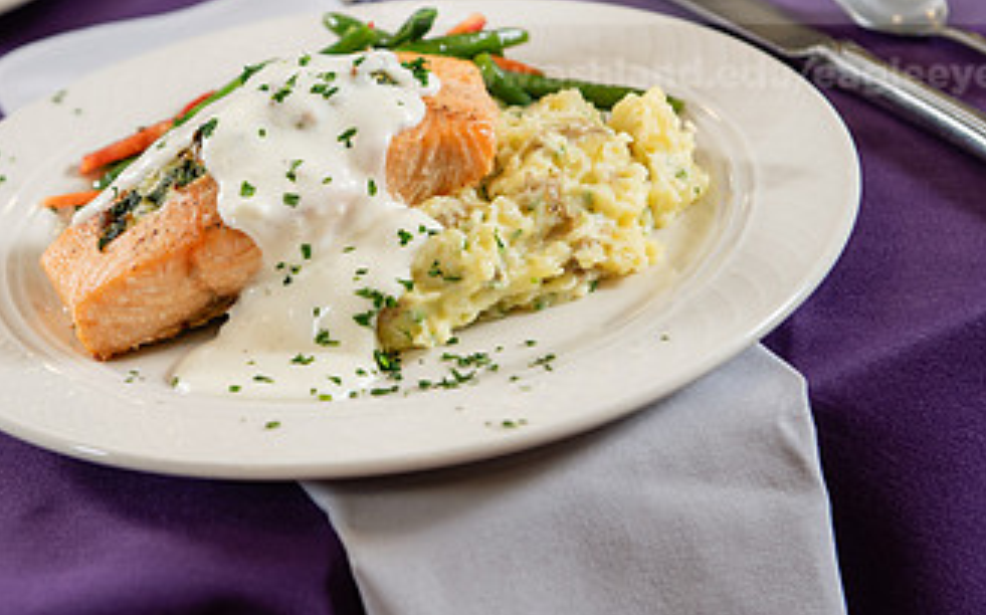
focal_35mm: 105
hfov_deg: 19.7
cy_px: 137
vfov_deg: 12.4
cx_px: 292
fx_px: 2820
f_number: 4
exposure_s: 1/200
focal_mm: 58
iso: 400
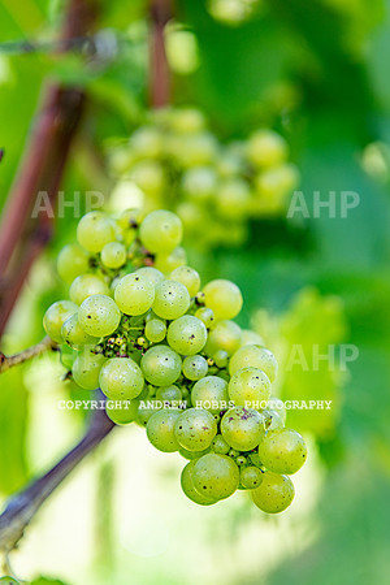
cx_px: 195
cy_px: 292
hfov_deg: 19.5
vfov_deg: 28.8
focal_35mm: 70
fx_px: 1137
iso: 90
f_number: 5
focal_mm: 70
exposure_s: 1/500
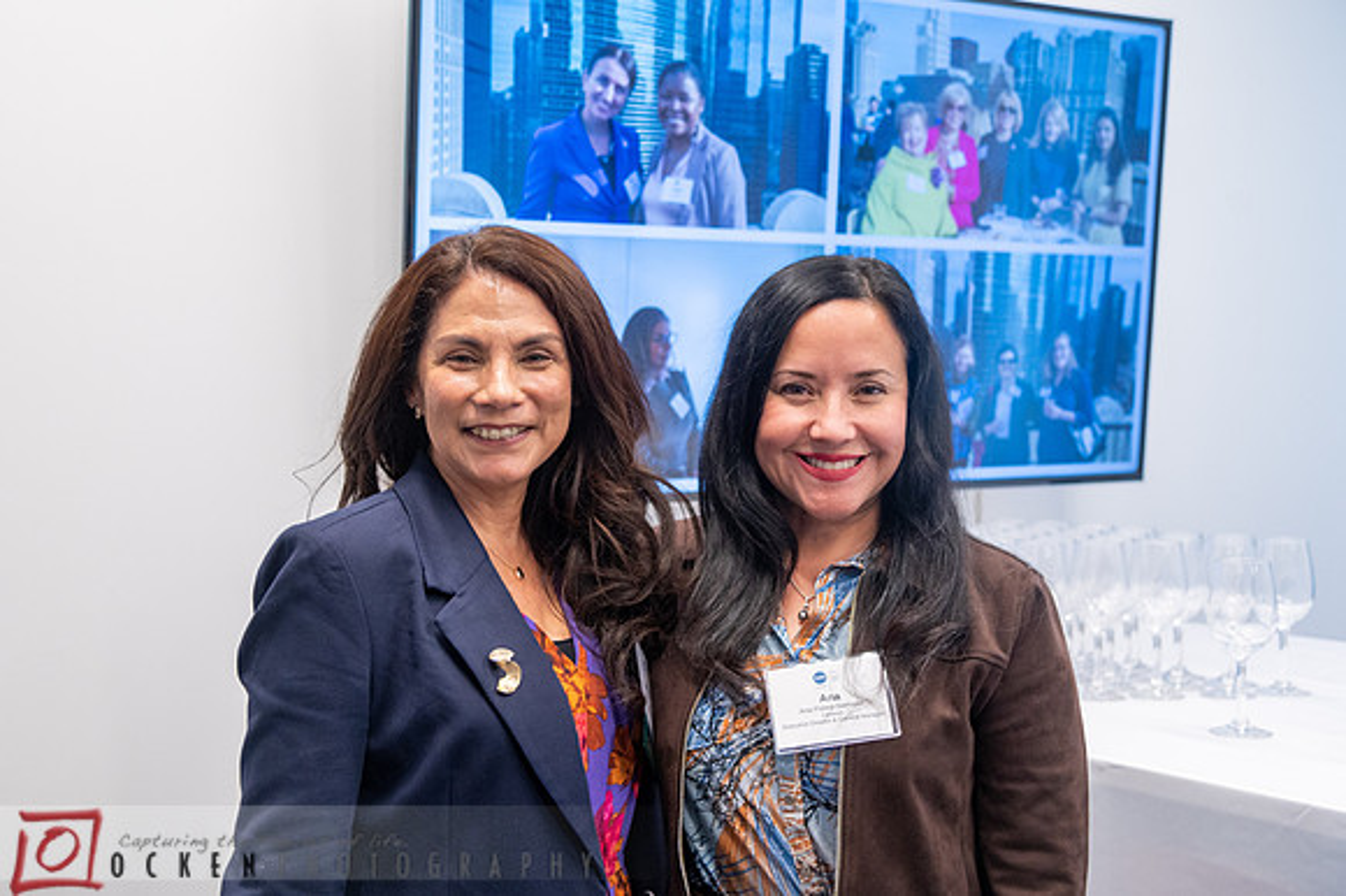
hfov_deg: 44.7
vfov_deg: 30.6
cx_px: 644
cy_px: 428
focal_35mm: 44
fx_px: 1636
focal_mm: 40
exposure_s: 1/125
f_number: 4
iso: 1600
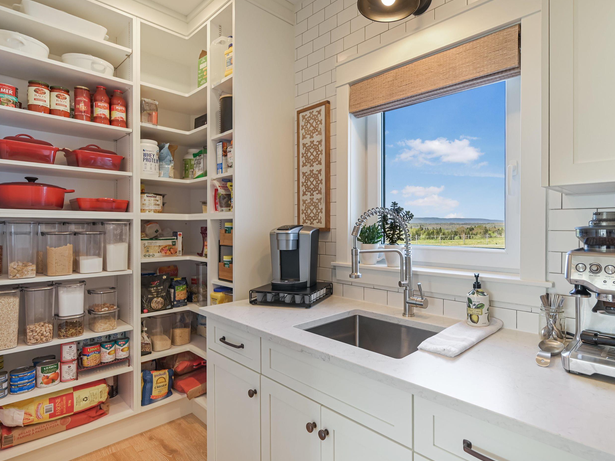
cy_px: 242
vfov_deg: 68.6
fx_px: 338
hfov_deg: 84.2
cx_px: 349
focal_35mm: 19
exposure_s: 1/160
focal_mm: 16
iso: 320
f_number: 6.3
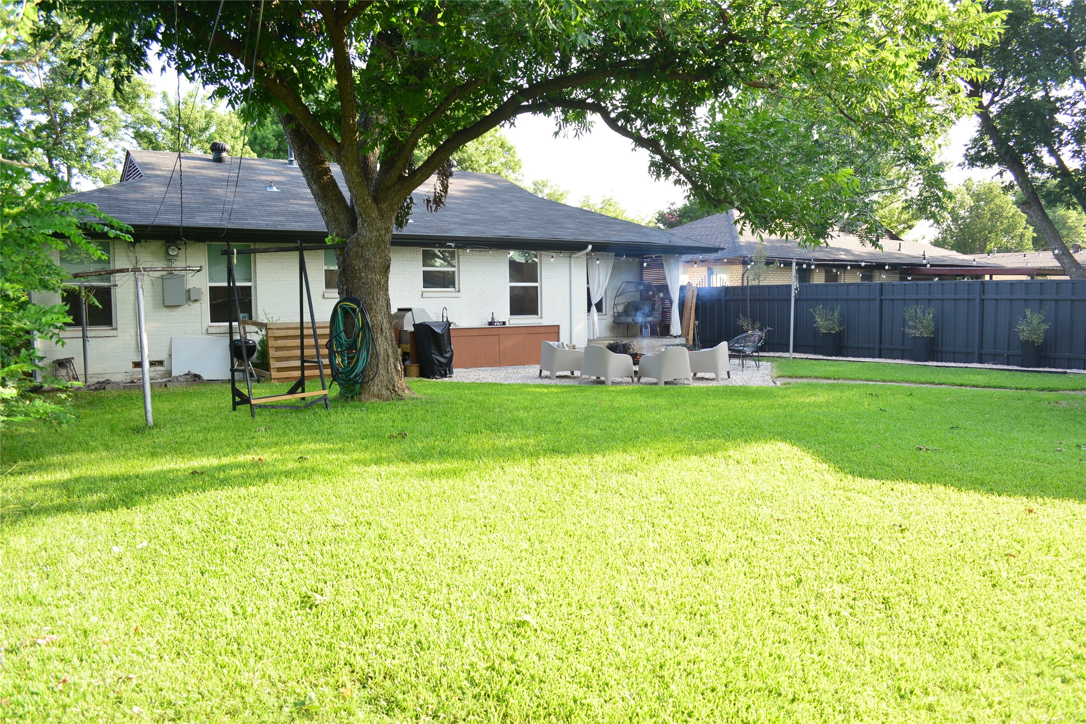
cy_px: 362
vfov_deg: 47.9
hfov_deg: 67.4
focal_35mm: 27
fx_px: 815
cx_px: 543
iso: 250
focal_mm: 18
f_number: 5
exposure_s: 1/125
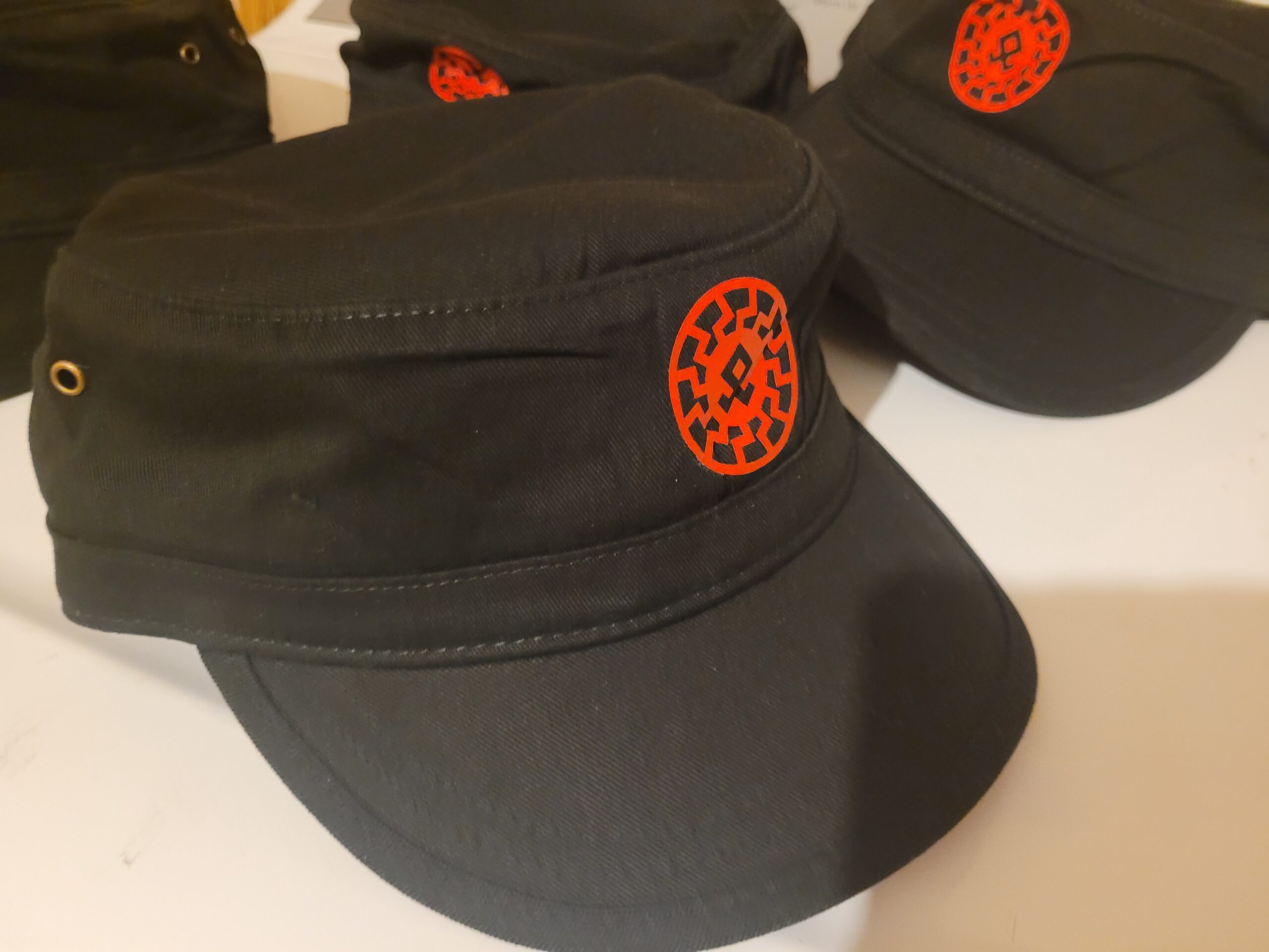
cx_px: 634
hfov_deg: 67.3
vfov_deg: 53.1
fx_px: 953
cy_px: 476
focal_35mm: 26
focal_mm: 5.4
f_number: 1.8
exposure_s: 1/24
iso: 1000
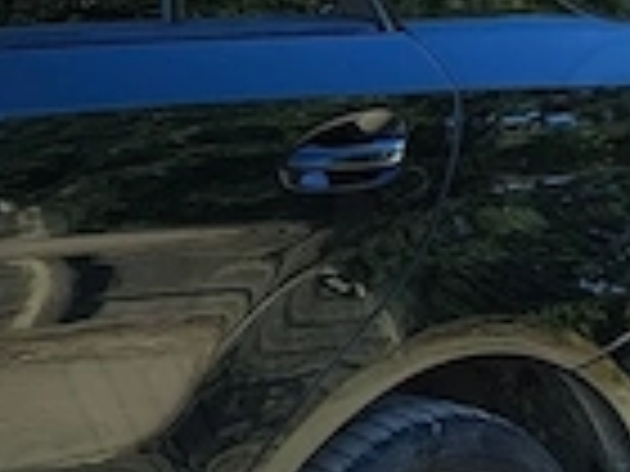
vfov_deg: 8.6
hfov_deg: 8.9
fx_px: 3112
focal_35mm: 171
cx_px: -1382
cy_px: 476
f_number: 1.8
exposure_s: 1/506
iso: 100
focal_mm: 5.56
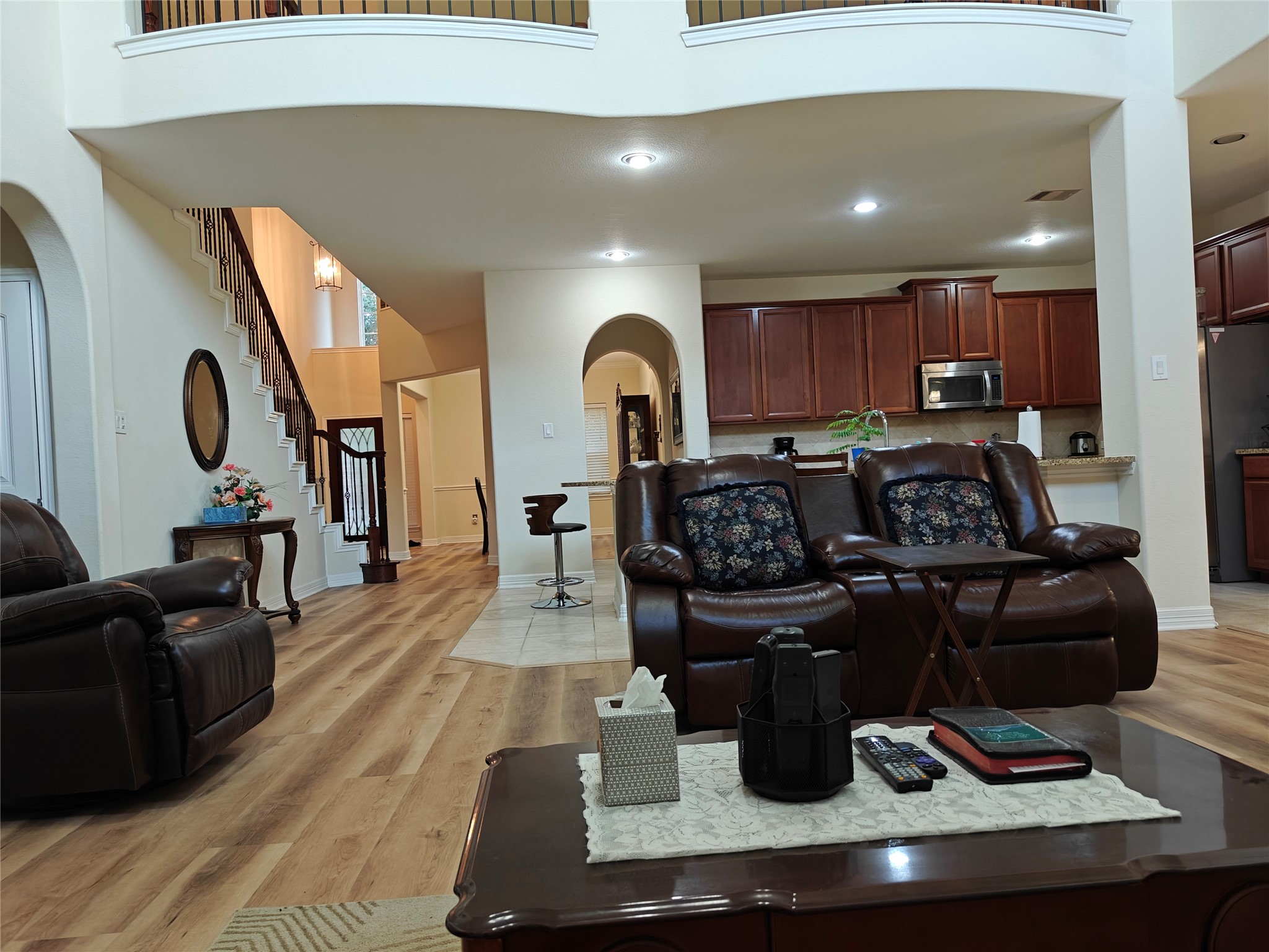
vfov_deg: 56.8
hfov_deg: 71.6
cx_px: 634
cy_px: 476
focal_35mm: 24
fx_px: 880
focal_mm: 5.59
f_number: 1.8
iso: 640
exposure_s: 1/60
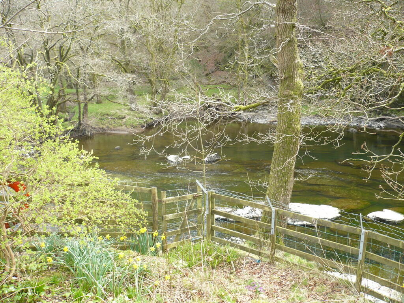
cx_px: 202
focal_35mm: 35
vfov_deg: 40.7
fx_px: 408
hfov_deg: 52.6
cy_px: 152
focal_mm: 5.8
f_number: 2.8
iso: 100
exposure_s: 1/100
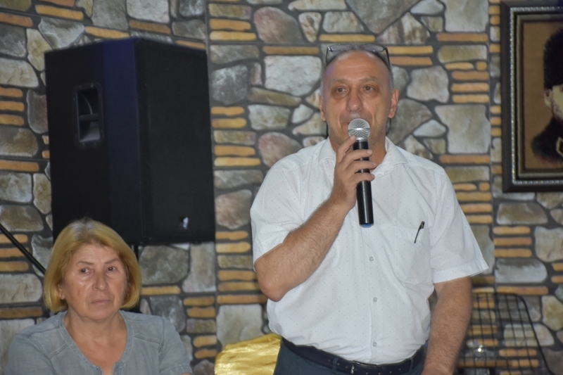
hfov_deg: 18.2
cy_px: 188
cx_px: 282
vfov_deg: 12.2
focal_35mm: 112
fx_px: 1759
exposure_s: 1/60
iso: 900
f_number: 5
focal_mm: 75
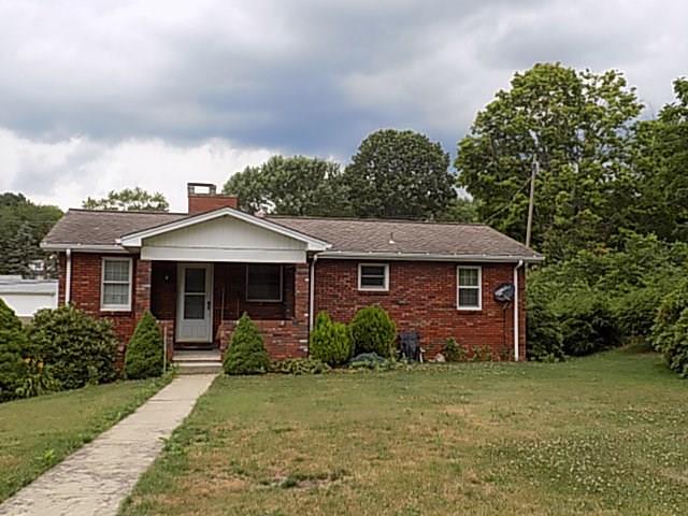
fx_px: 676
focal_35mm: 34
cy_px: 258
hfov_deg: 54.0
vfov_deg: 41.8
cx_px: 344
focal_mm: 6.1
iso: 80
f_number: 3.4
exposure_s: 1/500
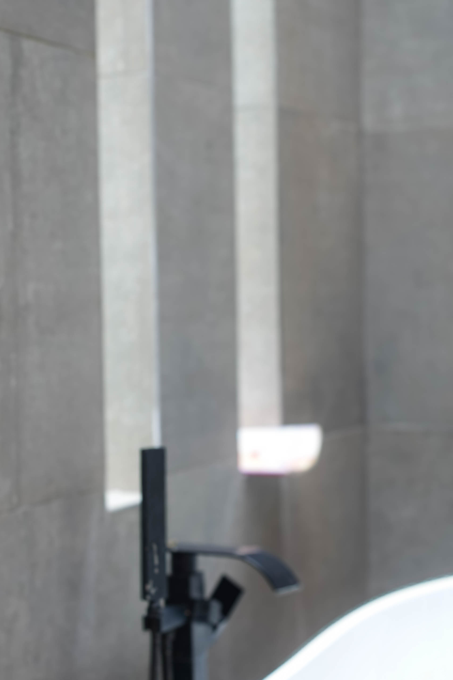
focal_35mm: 87
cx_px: 177
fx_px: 1642
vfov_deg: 23.4
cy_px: 376
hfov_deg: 15.7
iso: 125
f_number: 2.8
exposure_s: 1/125
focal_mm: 17.37
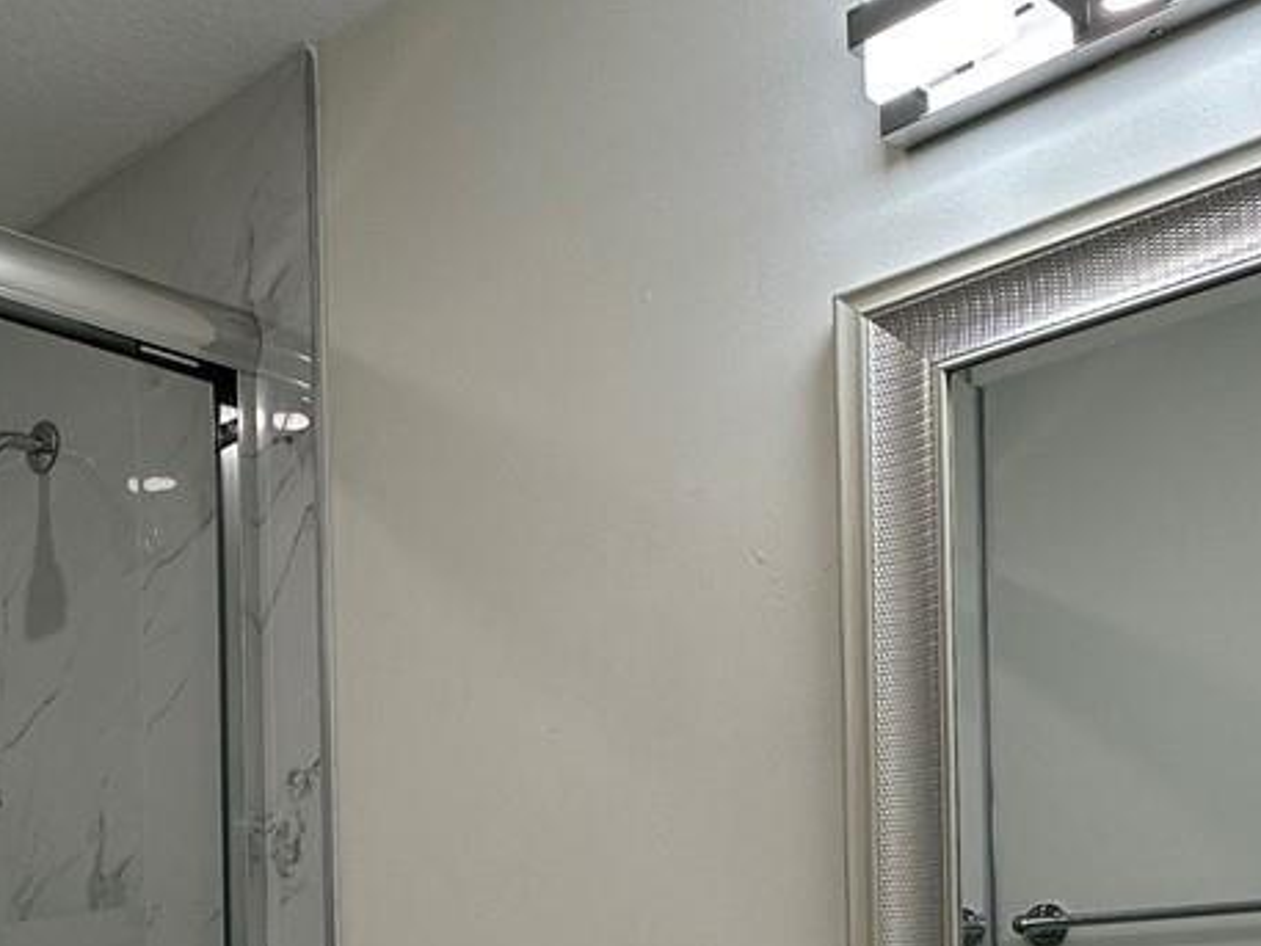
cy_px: 1076
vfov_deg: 26.9
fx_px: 1785
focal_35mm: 49
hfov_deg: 37.0
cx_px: 188
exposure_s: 1/120
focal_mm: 2.22
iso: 50
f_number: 2.2
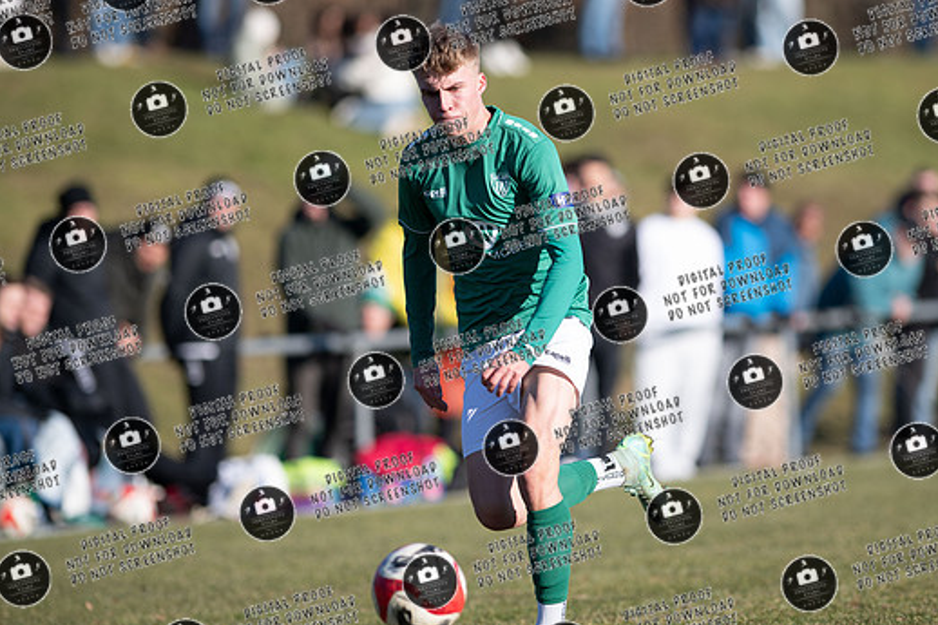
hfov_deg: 5.5
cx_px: 558
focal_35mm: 377
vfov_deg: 3.6
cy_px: 294
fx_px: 9819
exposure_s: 1/1600
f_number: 3.2
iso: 110
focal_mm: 300
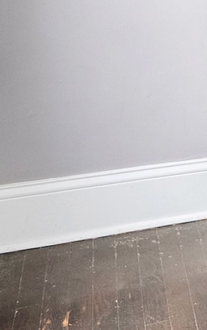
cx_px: 547
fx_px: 785
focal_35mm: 87
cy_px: -114
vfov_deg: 21.3
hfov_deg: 11.4
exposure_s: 1/5
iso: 320
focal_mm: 13
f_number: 8
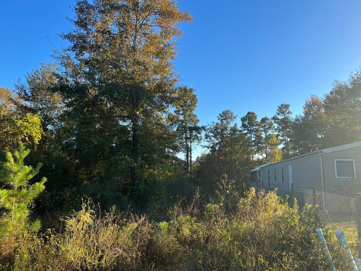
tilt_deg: +8.3
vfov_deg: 53.1
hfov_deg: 67.3
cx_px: 180
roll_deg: -1.4
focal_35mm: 26
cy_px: 136
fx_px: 271
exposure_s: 1/1224
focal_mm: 5.7
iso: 50
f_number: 1.5
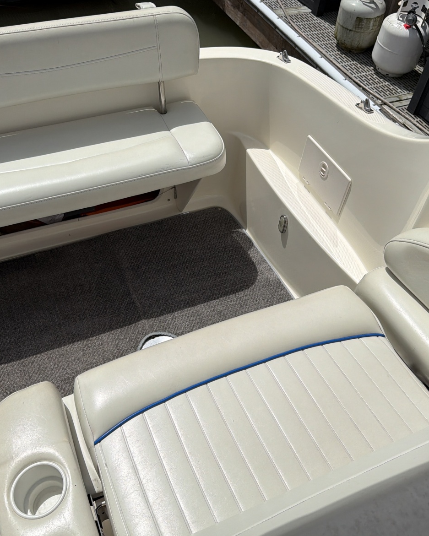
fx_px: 508
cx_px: 216
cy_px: 266
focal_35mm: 32
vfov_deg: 55.7
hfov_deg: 45.8
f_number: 1.78
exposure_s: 1/32258
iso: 80
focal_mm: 6.76
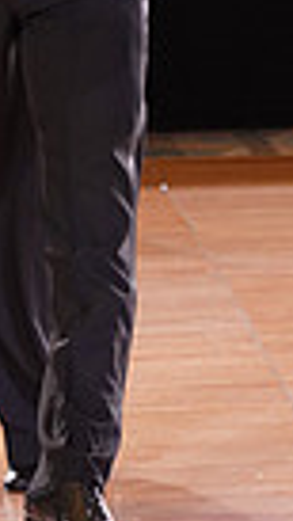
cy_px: -171
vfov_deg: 5.1
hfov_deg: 2.9
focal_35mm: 425
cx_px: 299
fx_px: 5874
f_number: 5
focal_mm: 96
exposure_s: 1/160
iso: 1600
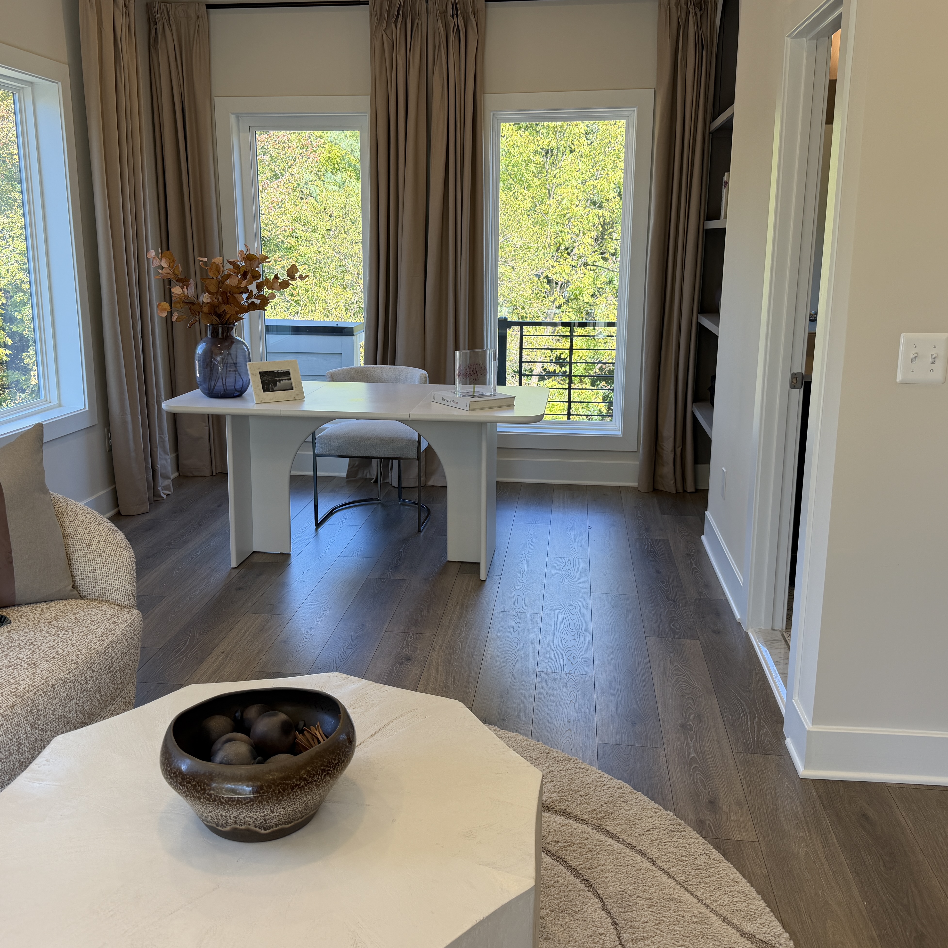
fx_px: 961
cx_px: 448
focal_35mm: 31
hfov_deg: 52.5
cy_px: 440
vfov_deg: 52.5
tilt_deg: -11.8
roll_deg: -0.6
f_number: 1.78
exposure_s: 1/198
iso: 64
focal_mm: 6.76
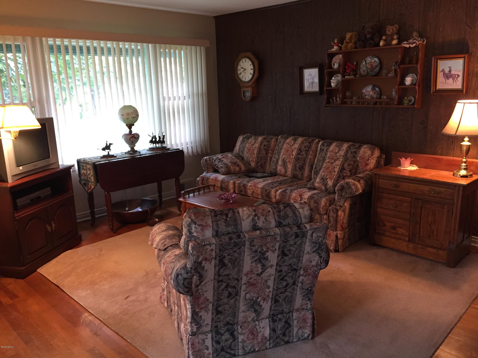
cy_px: 179
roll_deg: -0.2
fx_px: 400
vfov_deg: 48.2
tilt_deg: -13.9
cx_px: 239
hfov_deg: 61.7
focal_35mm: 29
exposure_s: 1/30
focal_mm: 4.15
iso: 125
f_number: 2.2
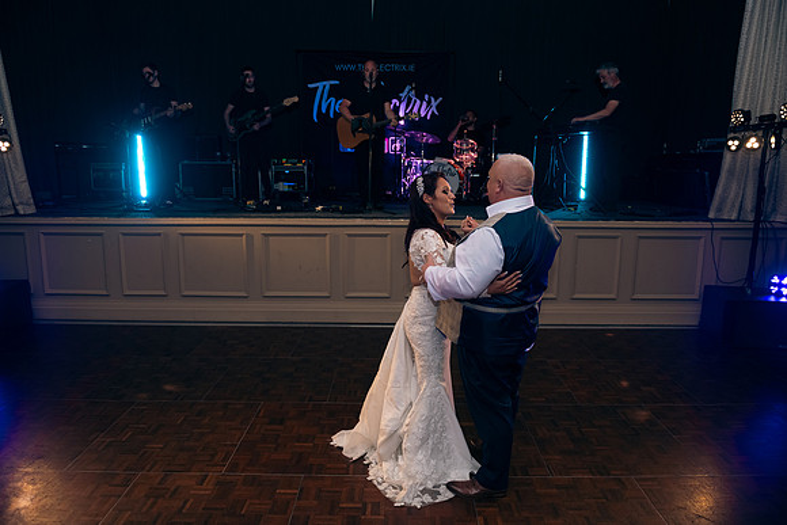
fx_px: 525
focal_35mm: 24
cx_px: 394
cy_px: 262
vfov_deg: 53.2
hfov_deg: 73.7
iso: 640
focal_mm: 24
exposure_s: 1/160
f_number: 3.5
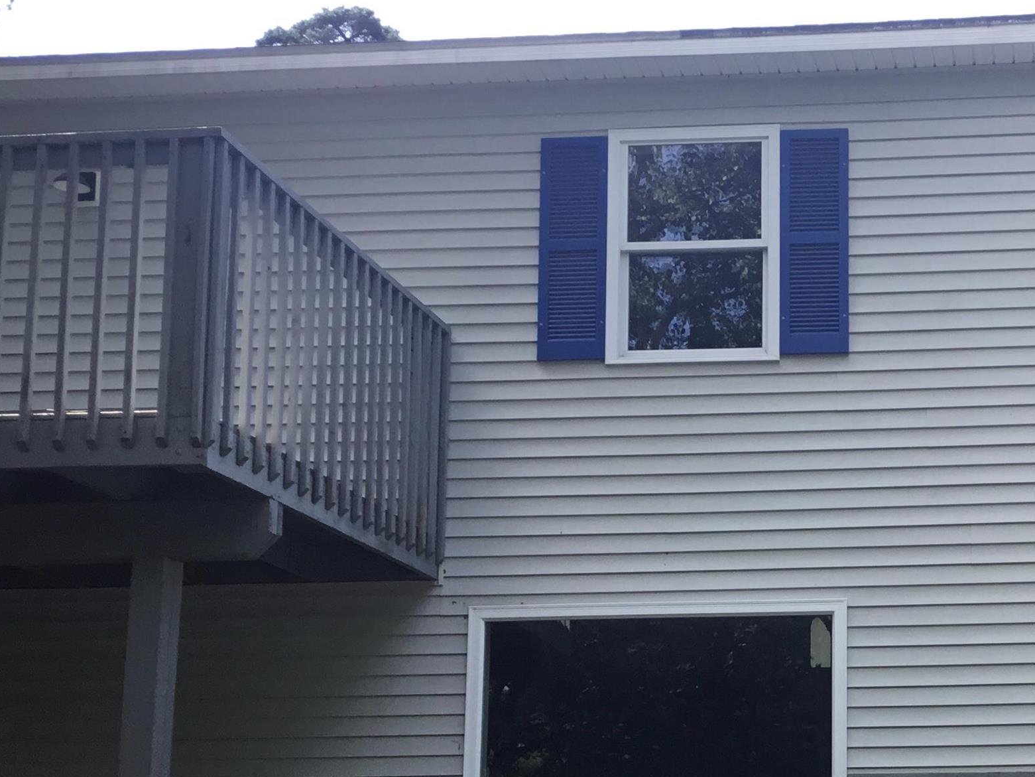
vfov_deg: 23.5
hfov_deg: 30.0
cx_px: 973
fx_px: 1824
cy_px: 662
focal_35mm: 61
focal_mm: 3.3
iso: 25
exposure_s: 1/275
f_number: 2.4
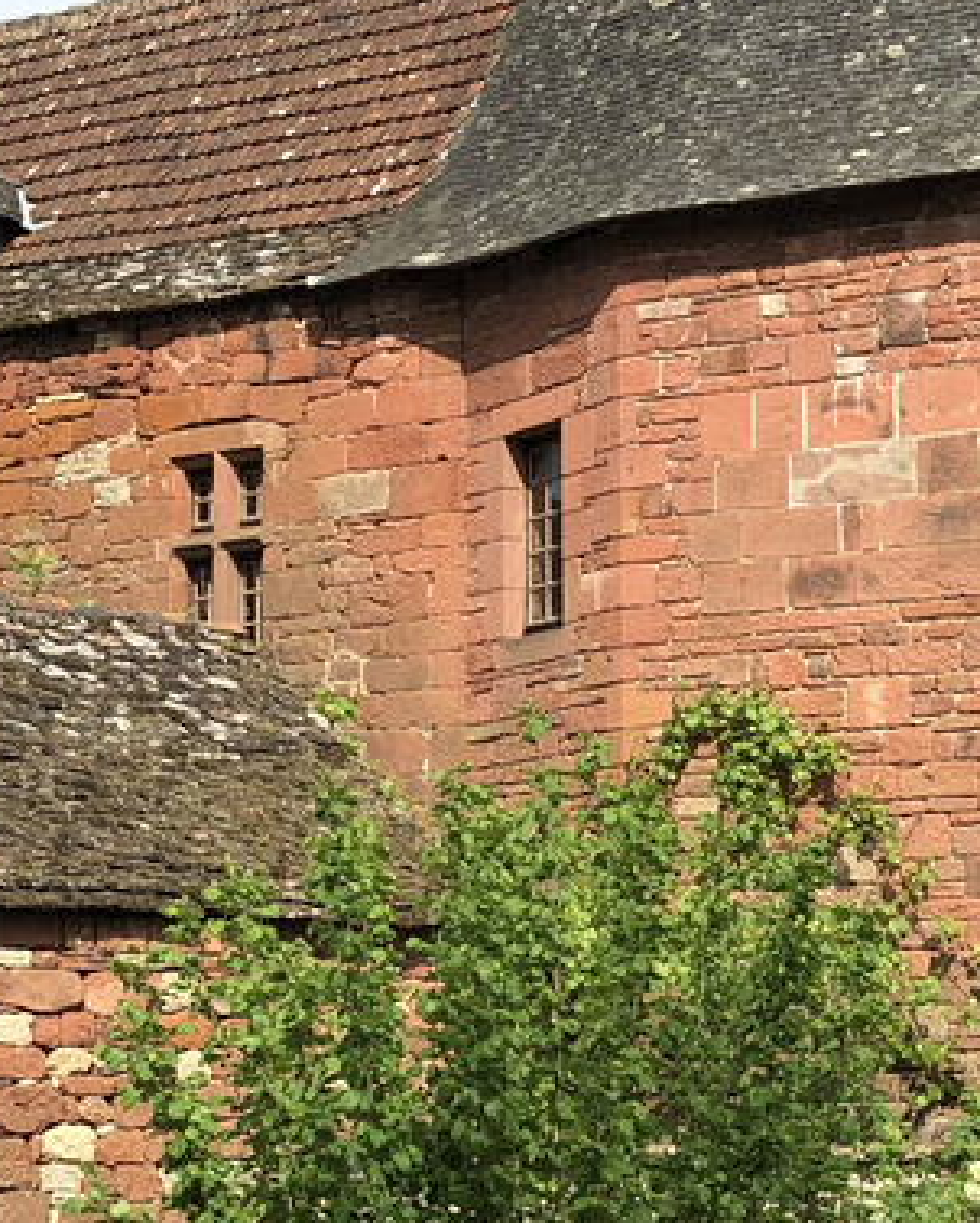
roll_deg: +1.3
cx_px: 448
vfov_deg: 21.9
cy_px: 766
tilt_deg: +7.8
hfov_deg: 17.7
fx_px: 3152
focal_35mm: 87
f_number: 1.8
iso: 20
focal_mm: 4
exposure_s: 1/1779
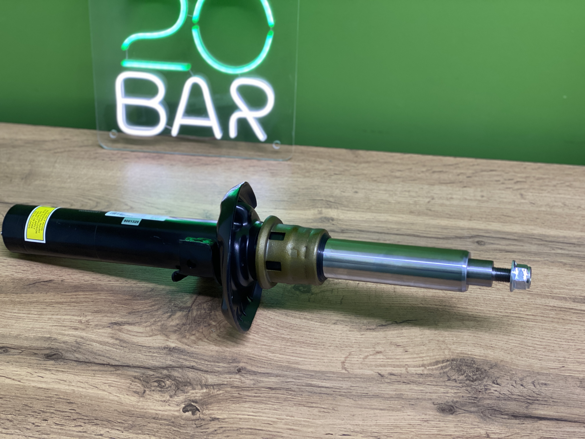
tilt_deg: -43.9
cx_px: 292
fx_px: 879
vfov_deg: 28.0
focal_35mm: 52
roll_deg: -0.1
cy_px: 220
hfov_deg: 36.8
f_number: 2
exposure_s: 1/77
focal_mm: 6
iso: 100
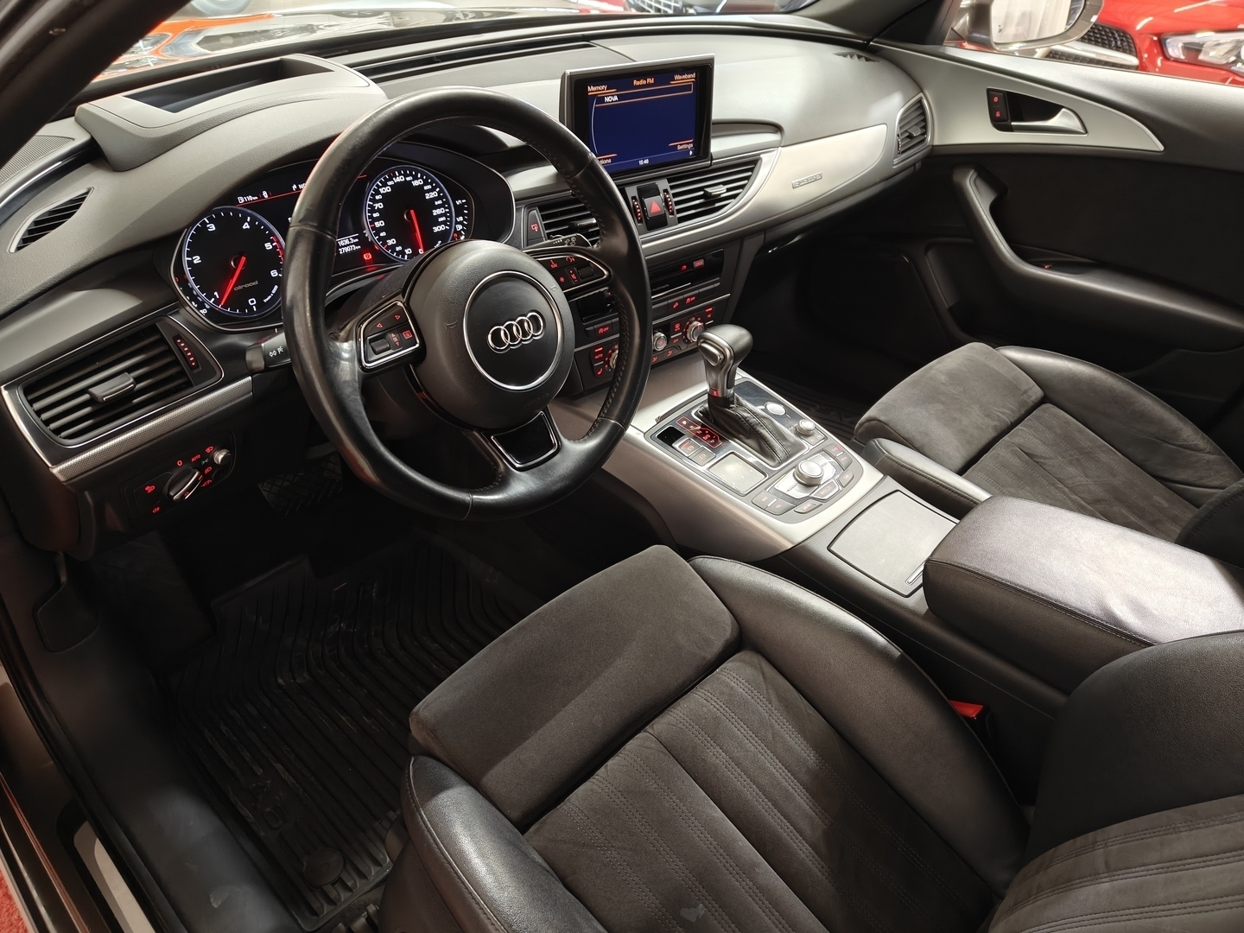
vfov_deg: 56.8
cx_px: 622
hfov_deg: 71.6
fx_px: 862
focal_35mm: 24
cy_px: 466
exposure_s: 1/33
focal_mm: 5.59
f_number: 1.8
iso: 160
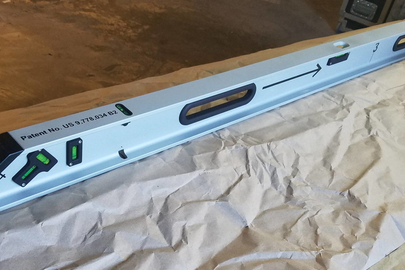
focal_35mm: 41
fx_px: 461
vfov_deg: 32.3
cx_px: 201
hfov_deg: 47.4
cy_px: 183
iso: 200
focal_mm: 4.2
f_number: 1.7
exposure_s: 1/60
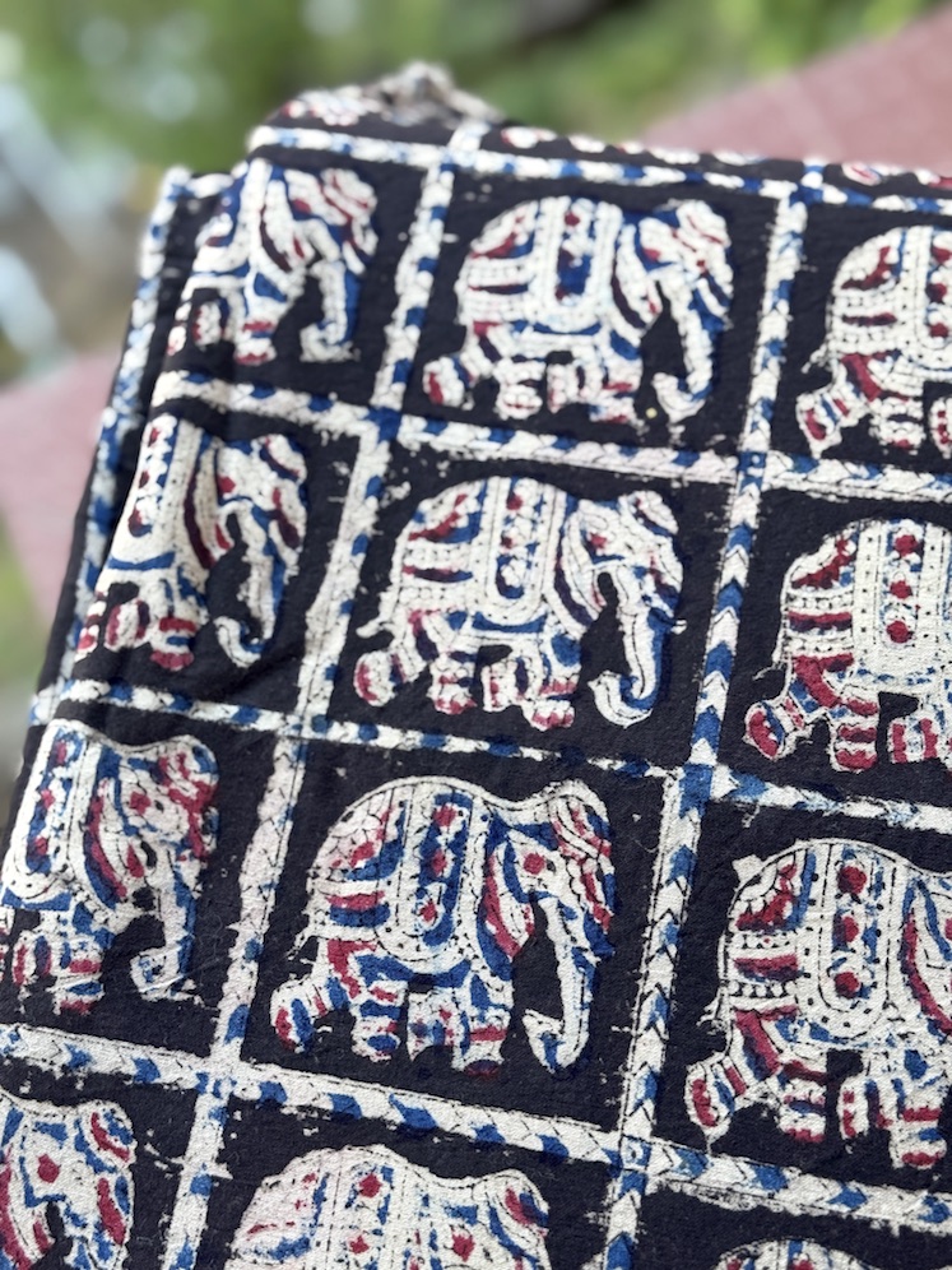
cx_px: 476
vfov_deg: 39.7
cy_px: 635
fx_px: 1760
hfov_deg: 30.3
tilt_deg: -66.4
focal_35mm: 48
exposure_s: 1/174
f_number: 1.78
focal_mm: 6.76
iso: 50
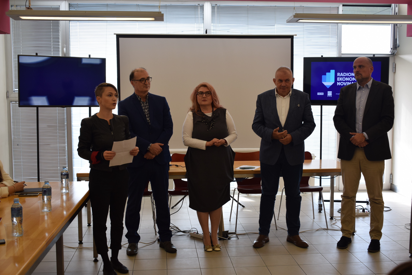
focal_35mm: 44
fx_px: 498
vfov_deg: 30.8
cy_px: 138
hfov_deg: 45.0
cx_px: 206
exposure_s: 1/125
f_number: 5.6
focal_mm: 29
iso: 400
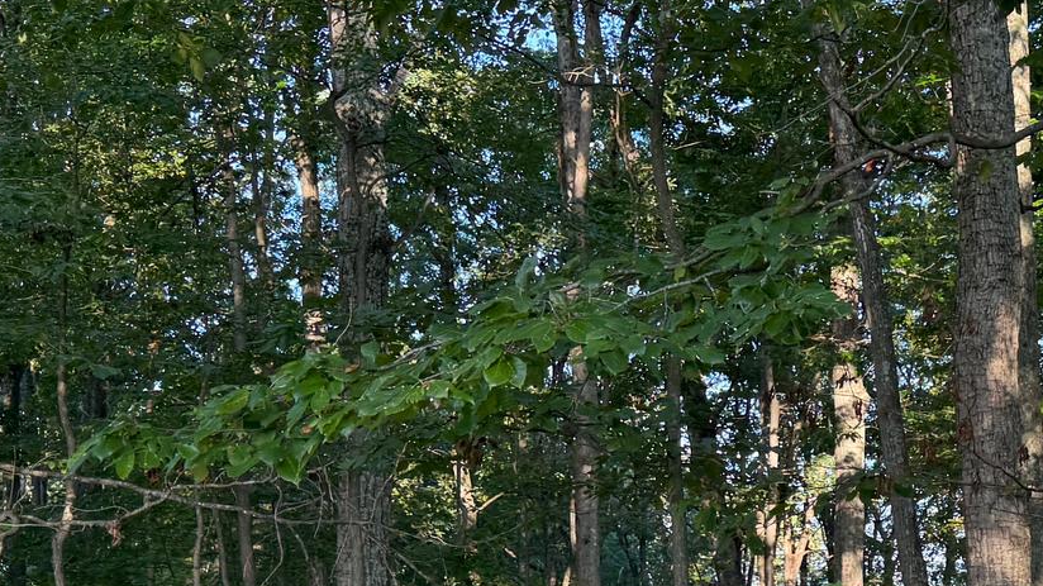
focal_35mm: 65
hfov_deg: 30.9
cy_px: 658
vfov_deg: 17.8
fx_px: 1797
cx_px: 943
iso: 80
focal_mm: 6.76
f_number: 1.78
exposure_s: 1/170
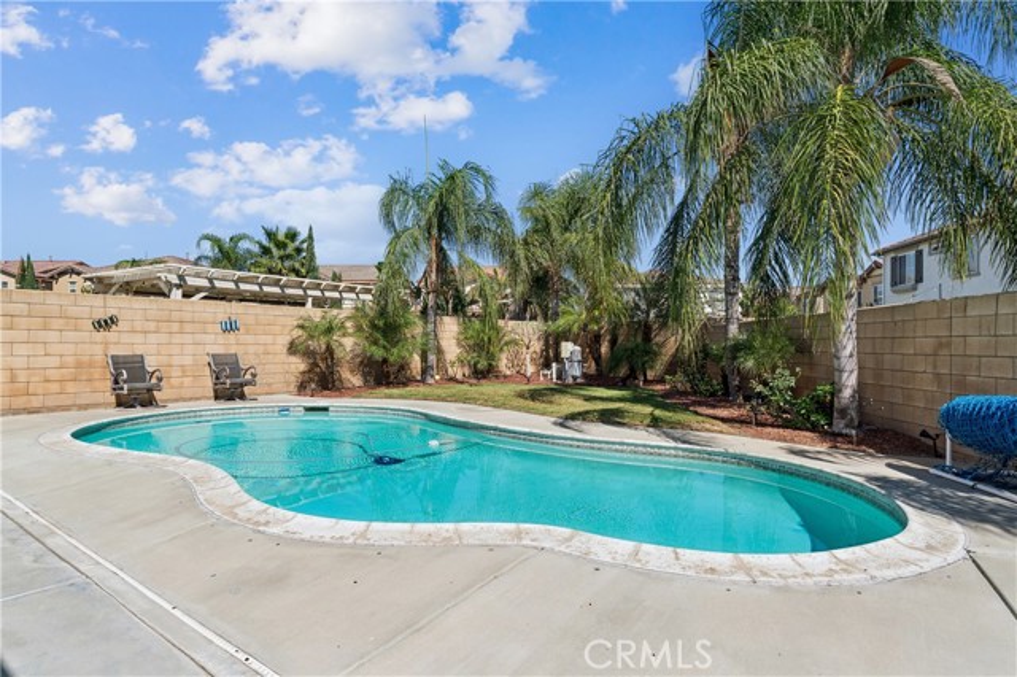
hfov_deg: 83.2
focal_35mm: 20
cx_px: 508
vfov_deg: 61.1
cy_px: 338
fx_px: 573
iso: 100
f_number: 13
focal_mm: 20.3
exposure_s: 1/160
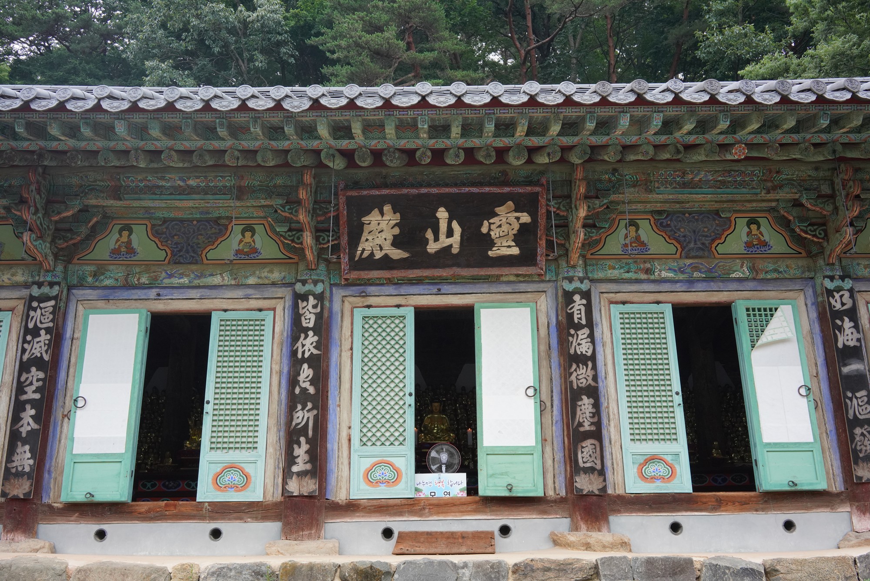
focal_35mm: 35
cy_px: 290
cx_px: 435
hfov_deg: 54.4
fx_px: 846
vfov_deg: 37.9
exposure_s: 1/100
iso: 1600
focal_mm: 35
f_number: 13
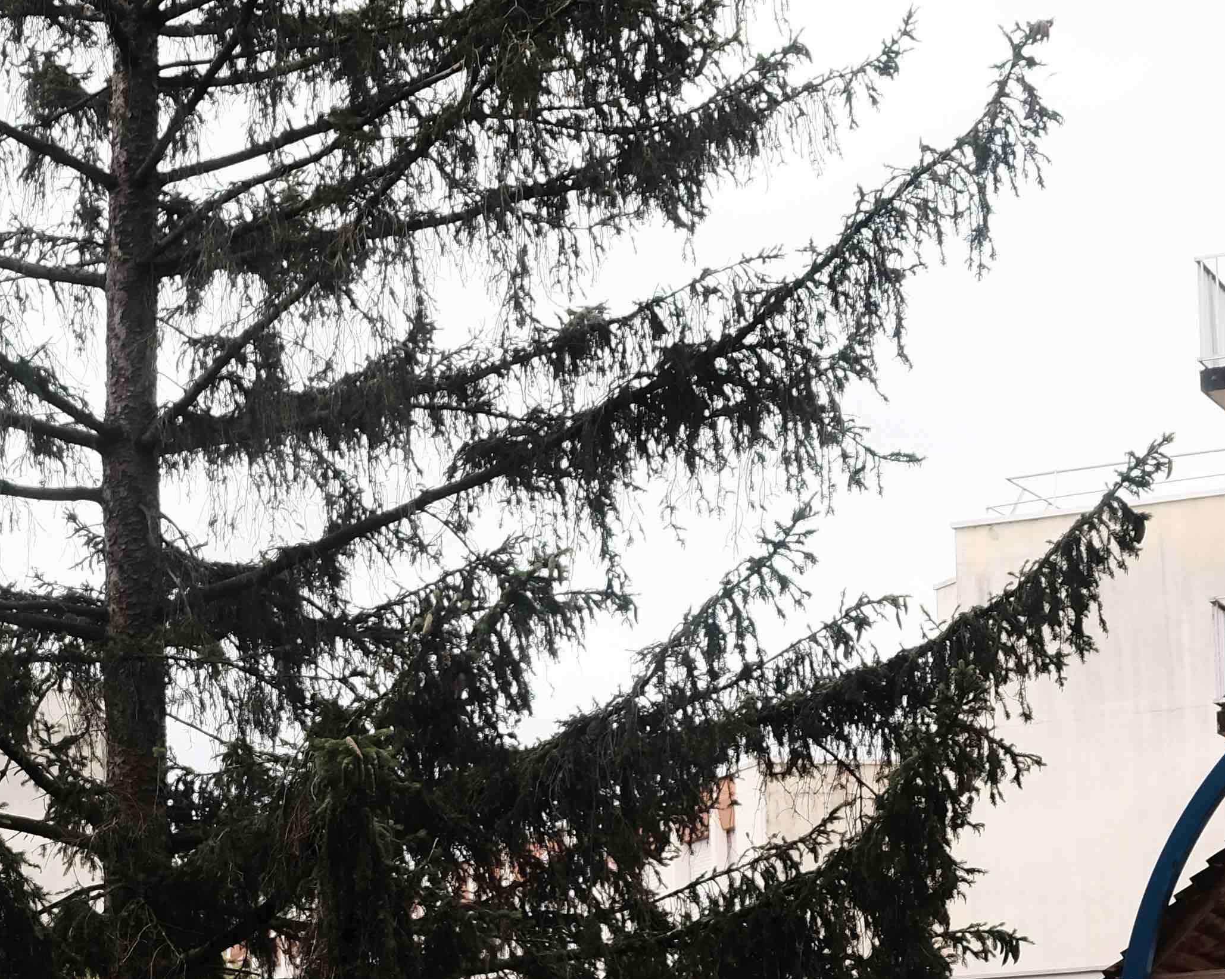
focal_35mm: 115
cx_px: -267
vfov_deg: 13.2
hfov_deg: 16.0
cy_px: 1033
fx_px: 4169
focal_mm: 27.7
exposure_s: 1/250
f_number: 6.4
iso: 500
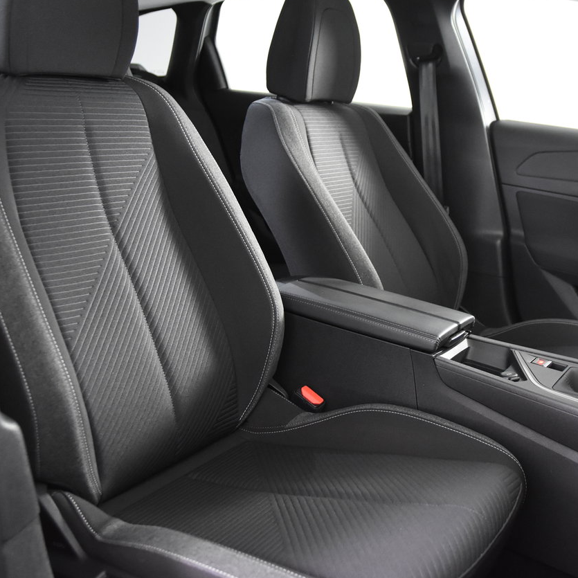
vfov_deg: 39.2
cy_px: 285
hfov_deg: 39.0
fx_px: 812
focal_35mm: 43
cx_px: 352
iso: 2800
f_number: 3
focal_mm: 22
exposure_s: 1/30
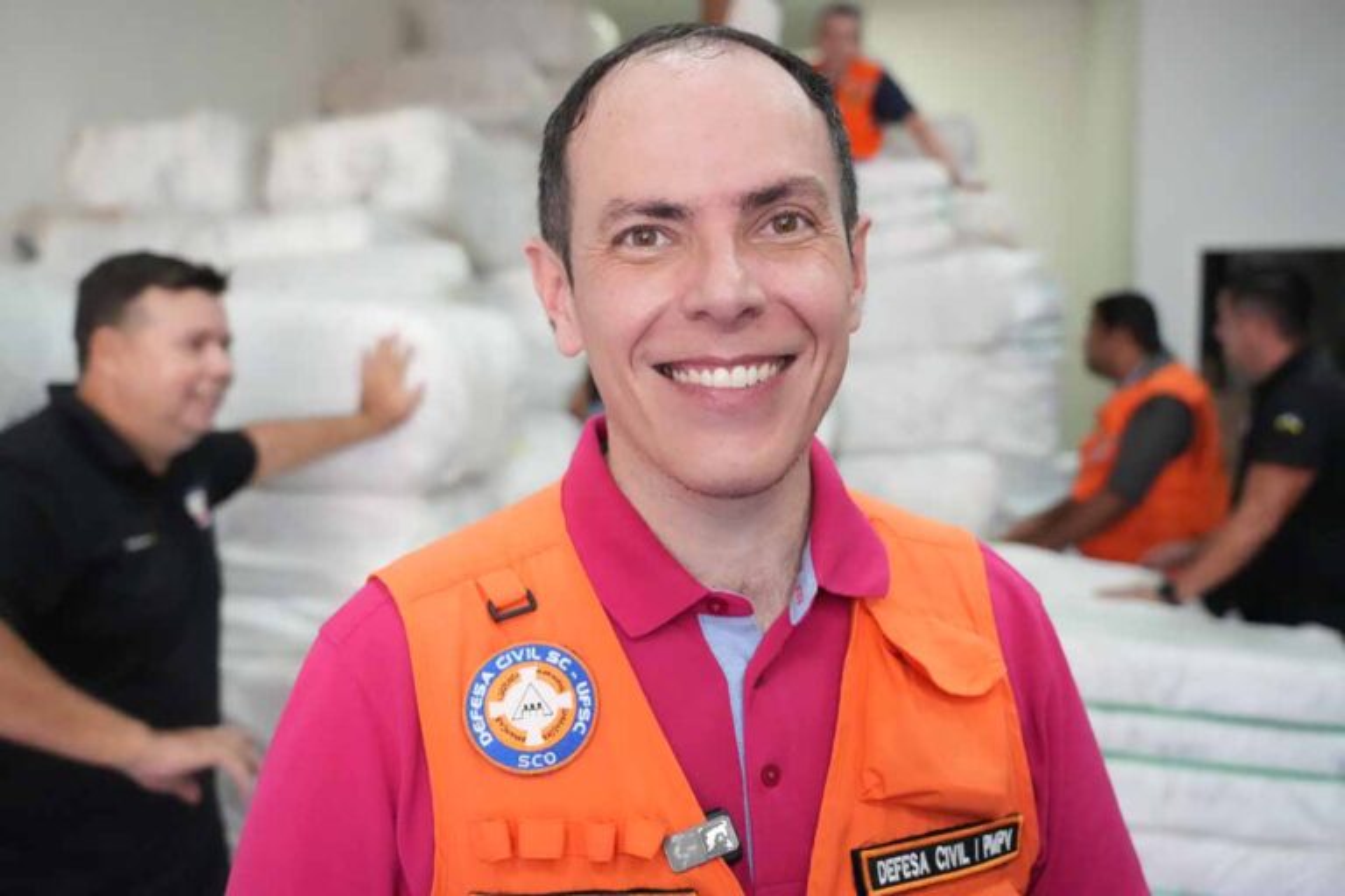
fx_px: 1457
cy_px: 448
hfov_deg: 49.6
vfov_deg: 34.2
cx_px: 672
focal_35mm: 39
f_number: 4
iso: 20000
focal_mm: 39
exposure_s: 1/1000
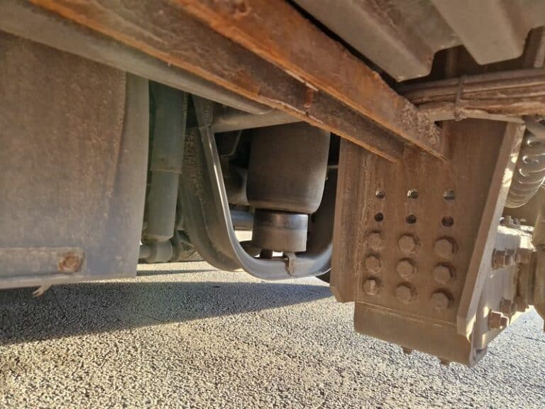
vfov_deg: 58.9
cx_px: 272
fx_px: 362
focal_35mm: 23
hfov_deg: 73.9
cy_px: 204
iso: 200
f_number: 1.8
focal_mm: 5.4
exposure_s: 1/180
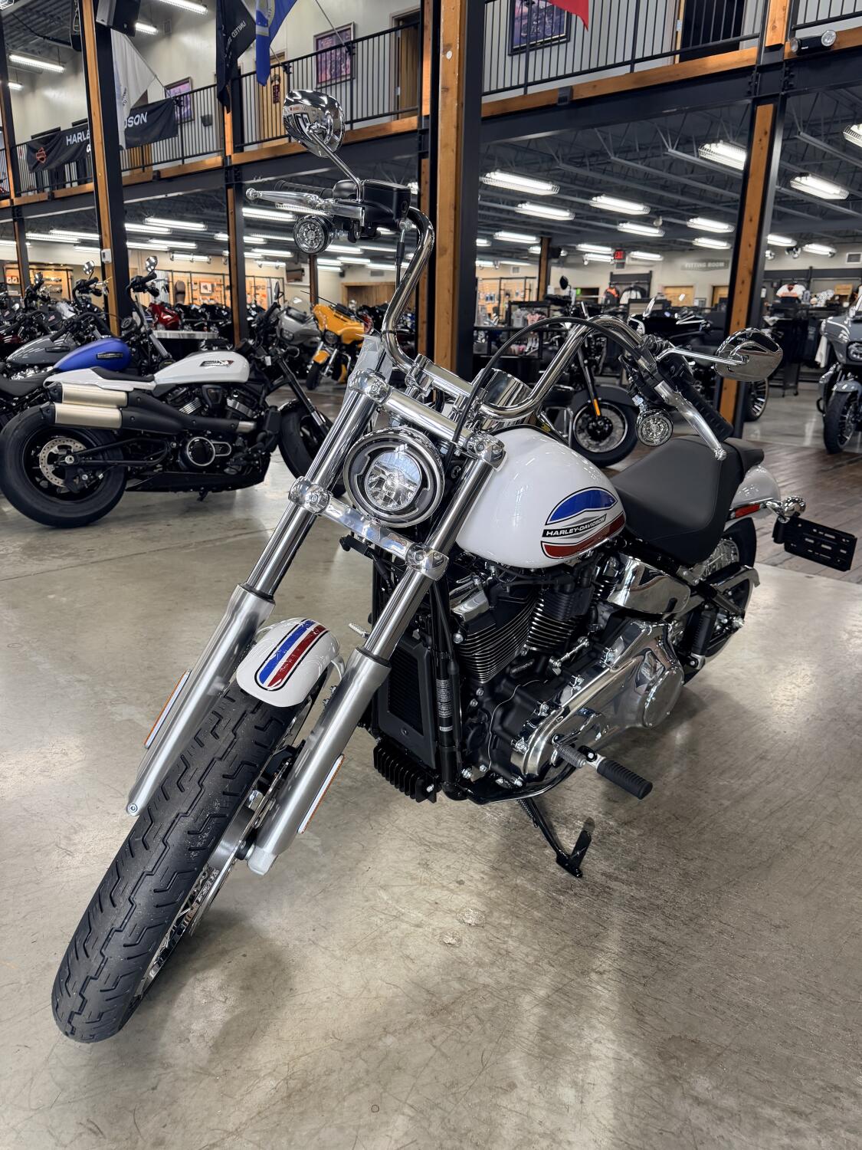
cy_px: 575
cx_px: 431
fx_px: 797
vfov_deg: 71.6
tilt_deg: -17.5
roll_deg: -1.6
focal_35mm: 24
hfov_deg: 56.8
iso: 200
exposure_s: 1/120
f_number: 1.78
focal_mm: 6.76
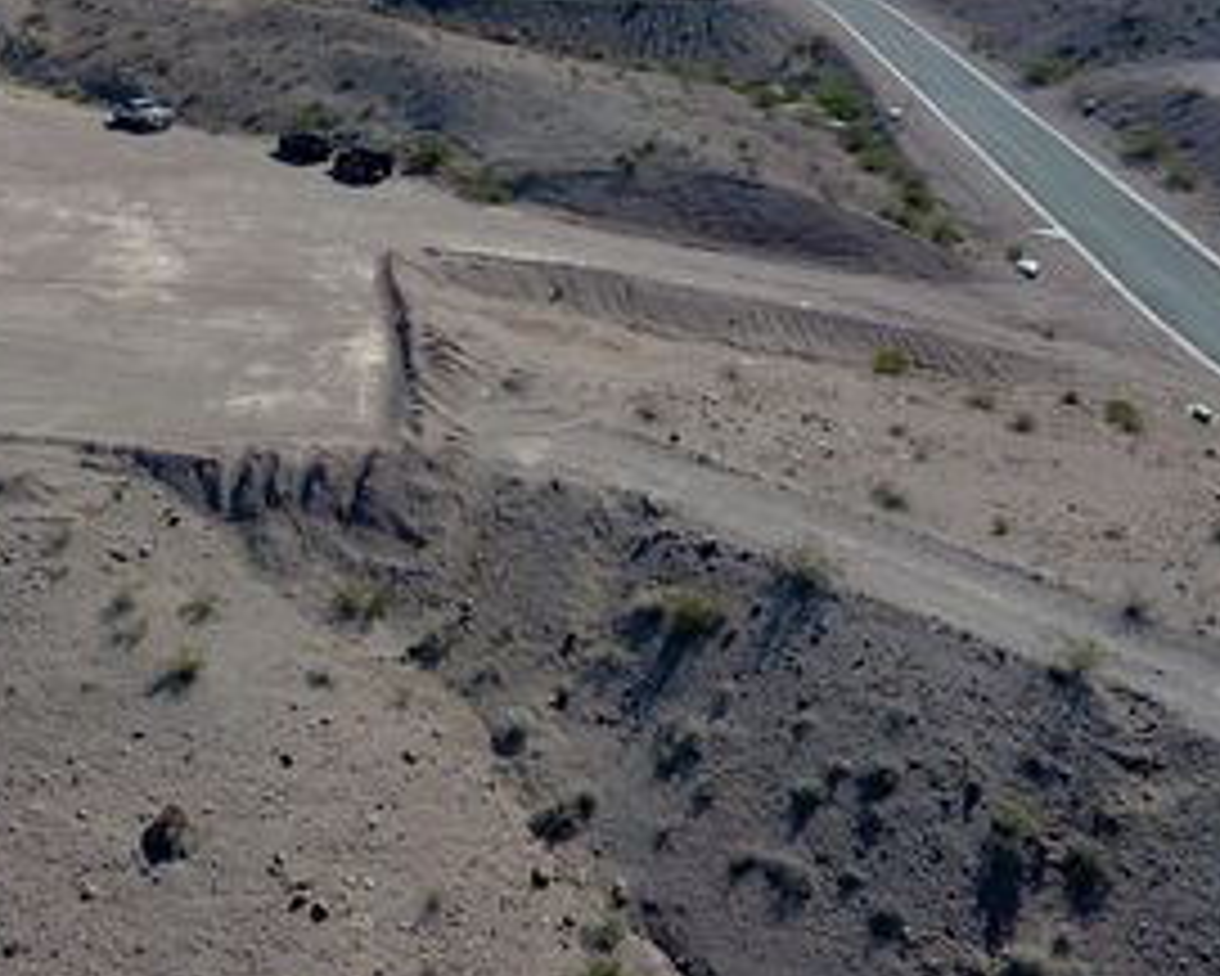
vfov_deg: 39.8
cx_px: 270
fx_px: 1300
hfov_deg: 47.9
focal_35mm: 36
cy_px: 218
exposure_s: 1/861
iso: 100
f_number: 2.8
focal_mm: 3.61
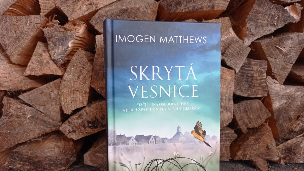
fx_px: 250
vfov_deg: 37.6
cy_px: 104
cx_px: 150
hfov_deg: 62.6
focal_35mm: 31
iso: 102
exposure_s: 1/133
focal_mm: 4.7
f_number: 1.79
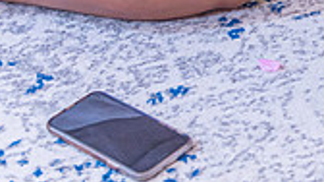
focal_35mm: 150
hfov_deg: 13.3
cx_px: 518
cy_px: -153
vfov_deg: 7.8
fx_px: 1287
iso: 800
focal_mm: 34
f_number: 4
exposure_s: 1/160
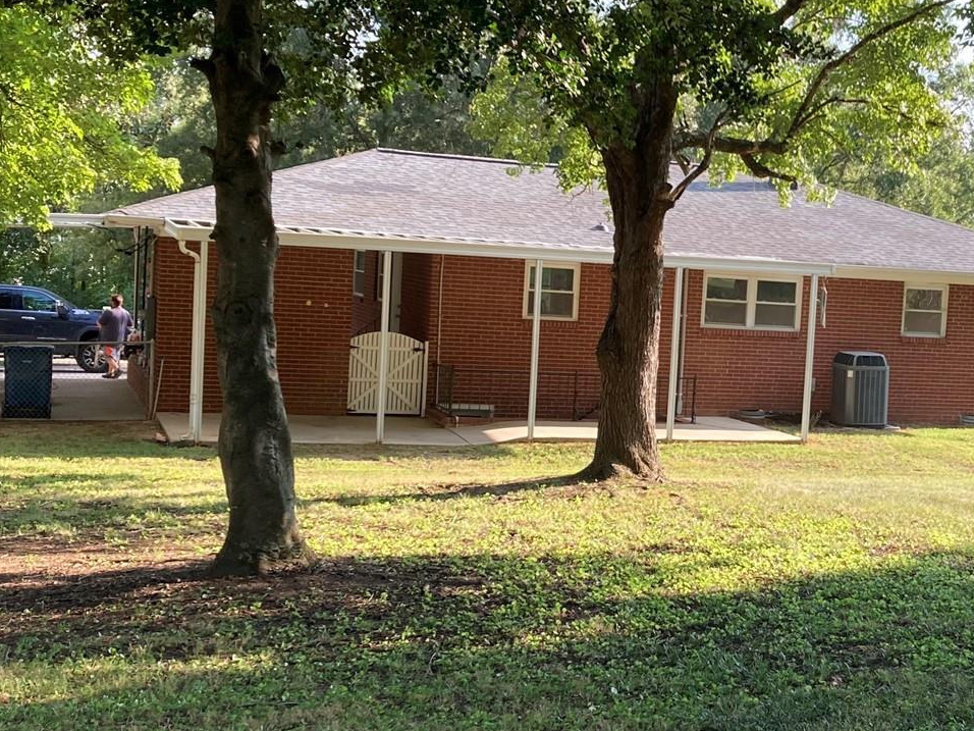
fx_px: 1688
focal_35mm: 60
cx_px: 788
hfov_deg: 31.3
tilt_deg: -3.3
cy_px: 338
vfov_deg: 24.4
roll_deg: -4.0
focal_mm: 3.99
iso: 20
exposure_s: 1/279
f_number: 1.8
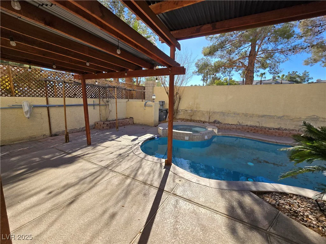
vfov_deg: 89.9
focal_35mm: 13
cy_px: 122
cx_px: 163
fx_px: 122
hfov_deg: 106.2
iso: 50
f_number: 2.2
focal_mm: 2.2
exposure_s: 1/1283
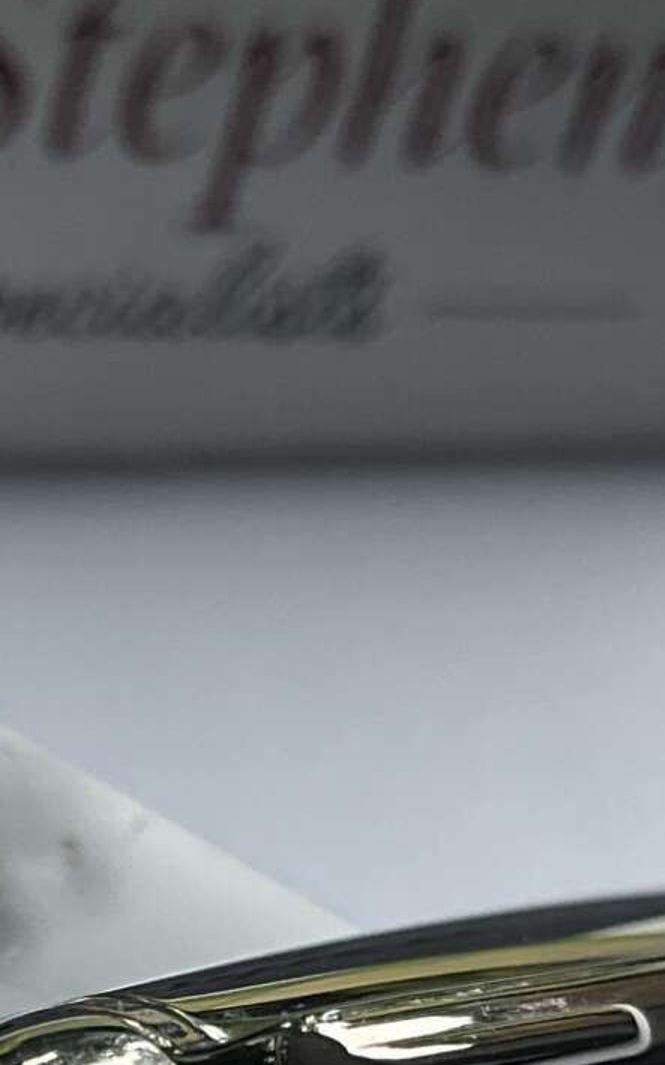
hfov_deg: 11.8
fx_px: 3219
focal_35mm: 111
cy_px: 1181
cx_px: 156
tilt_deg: -49.4
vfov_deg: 18.1
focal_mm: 3
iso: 20
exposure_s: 1/218
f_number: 1.8
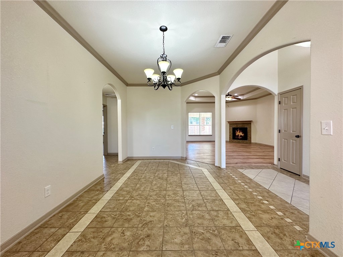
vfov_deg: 85.7
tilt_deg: -1.0
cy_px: 128
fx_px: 139
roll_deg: +0.4
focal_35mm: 14
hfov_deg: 102.1
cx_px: 172
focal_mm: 2.22
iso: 250
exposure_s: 1/120
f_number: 2.2
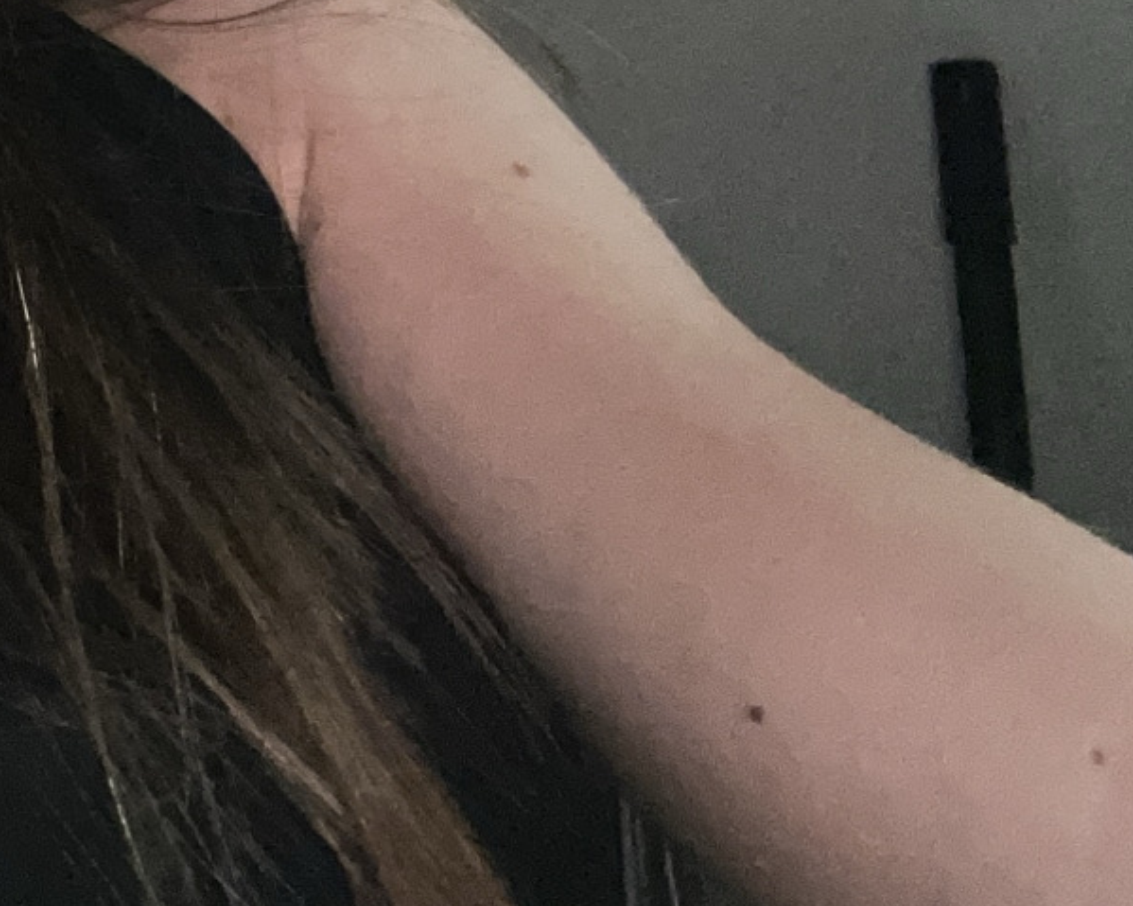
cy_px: -242
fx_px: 2515
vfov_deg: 19.0
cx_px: -707
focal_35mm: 75
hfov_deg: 20.5
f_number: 1.9
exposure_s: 1/27
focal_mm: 2.69
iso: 250
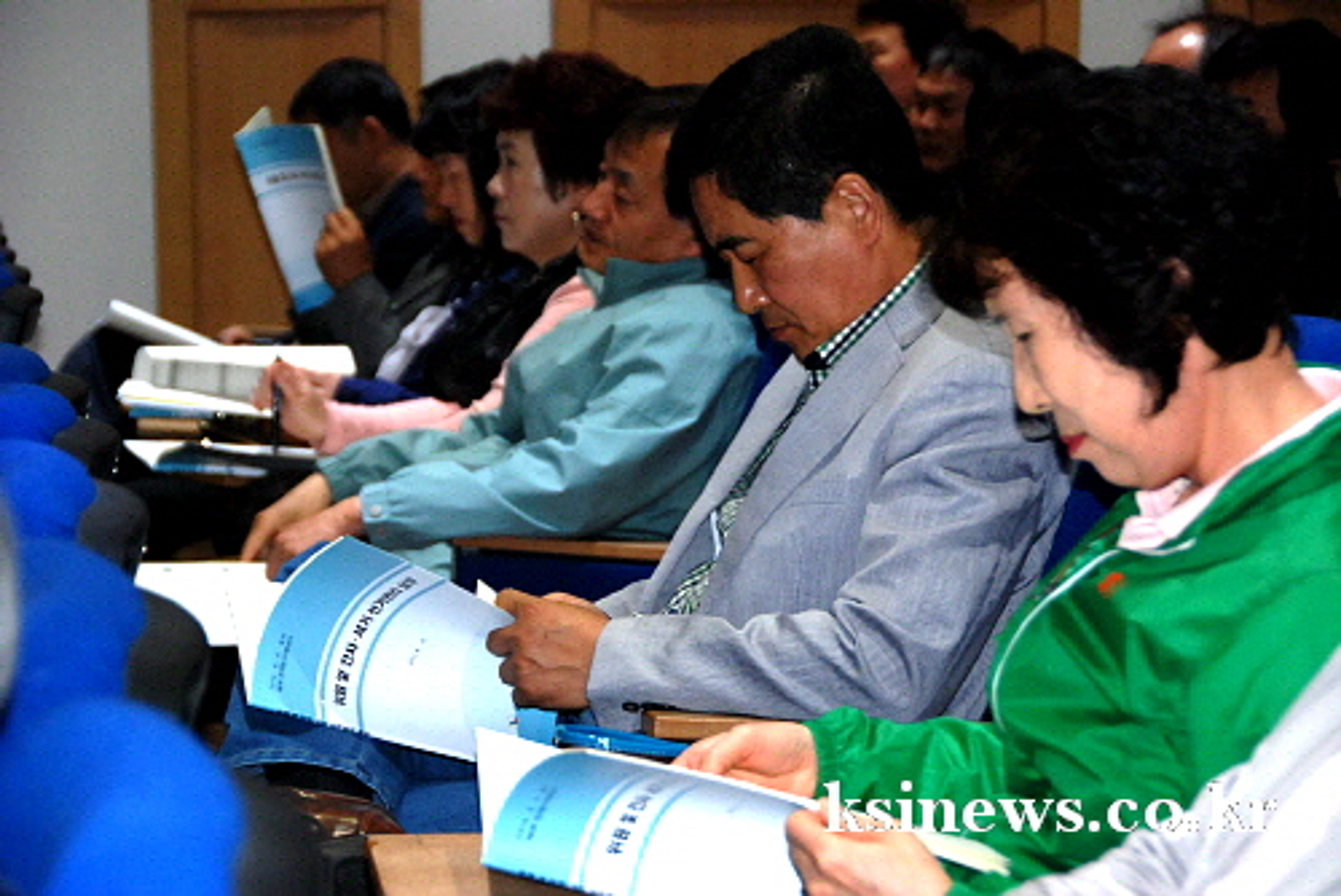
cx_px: 670
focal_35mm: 123
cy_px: 448
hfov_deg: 16.6
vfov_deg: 11.2
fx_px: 4584
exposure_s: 1/60
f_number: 5.3
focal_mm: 82
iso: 800
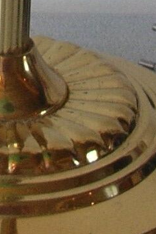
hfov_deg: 5.9
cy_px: -222
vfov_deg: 8.5
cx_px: -61
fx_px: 1501
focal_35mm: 231
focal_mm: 5.8
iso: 50
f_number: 2.8
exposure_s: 1/15
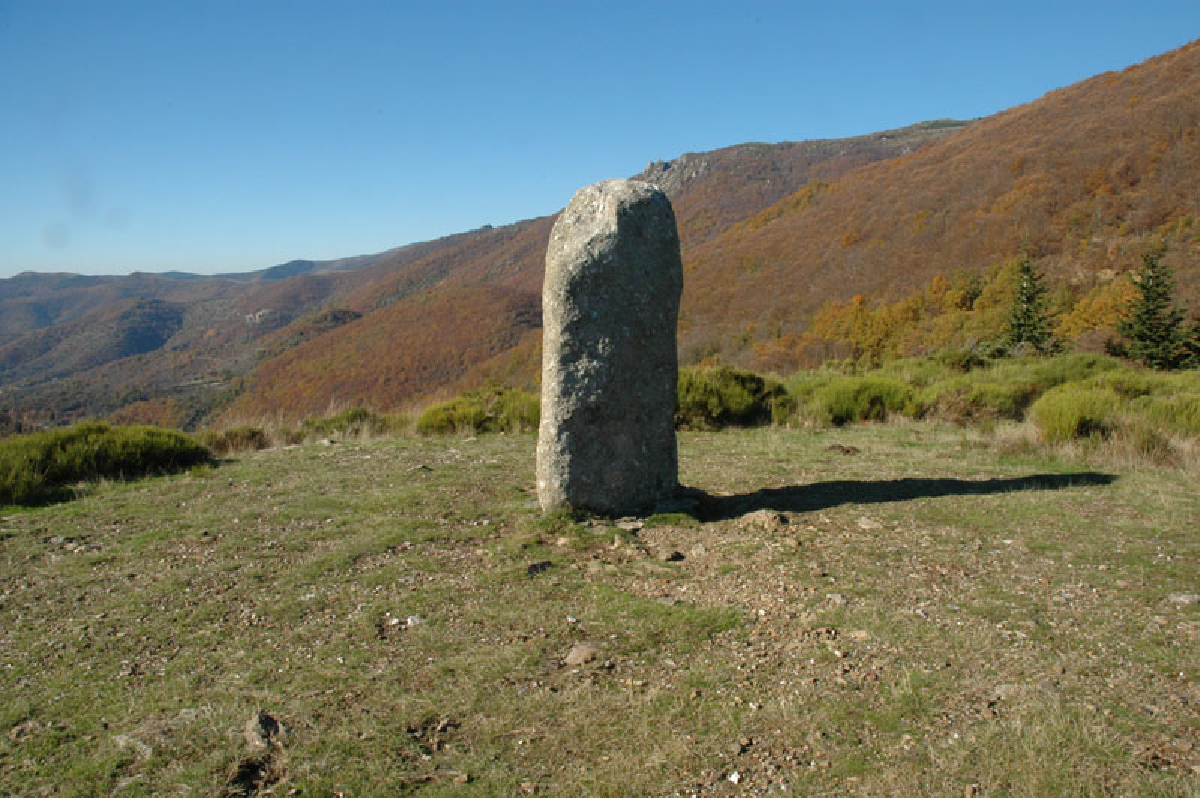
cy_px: 399
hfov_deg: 67.4
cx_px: 600
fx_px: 899
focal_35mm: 27
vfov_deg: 47.9
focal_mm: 18
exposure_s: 1/60
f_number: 16
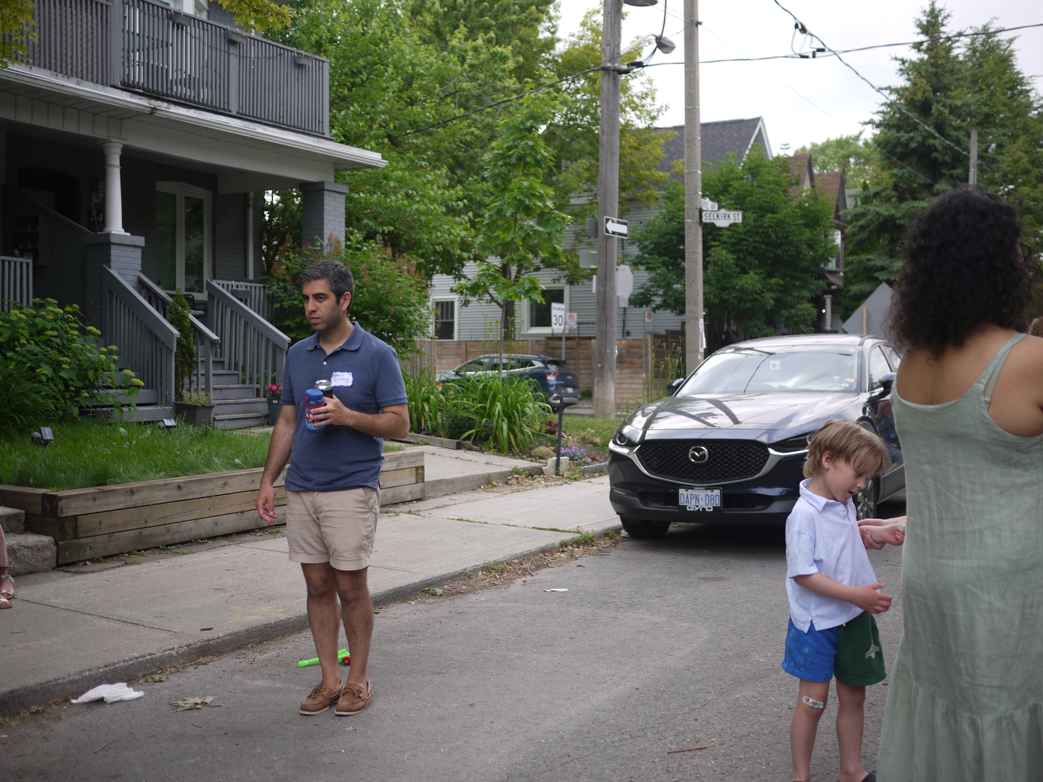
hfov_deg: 46.8
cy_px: 391
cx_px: 522
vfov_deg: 36.0
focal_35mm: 40
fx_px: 1205
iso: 100
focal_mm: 20
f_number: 1.7
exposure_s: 1/320
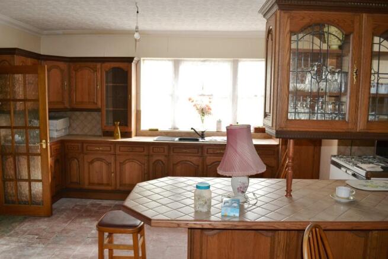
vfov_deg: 48.0
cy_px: 130
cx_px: 194
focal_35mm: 27
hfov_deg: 67.4
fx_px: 291
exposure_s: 1/100
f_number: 4
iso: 400
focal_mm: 18
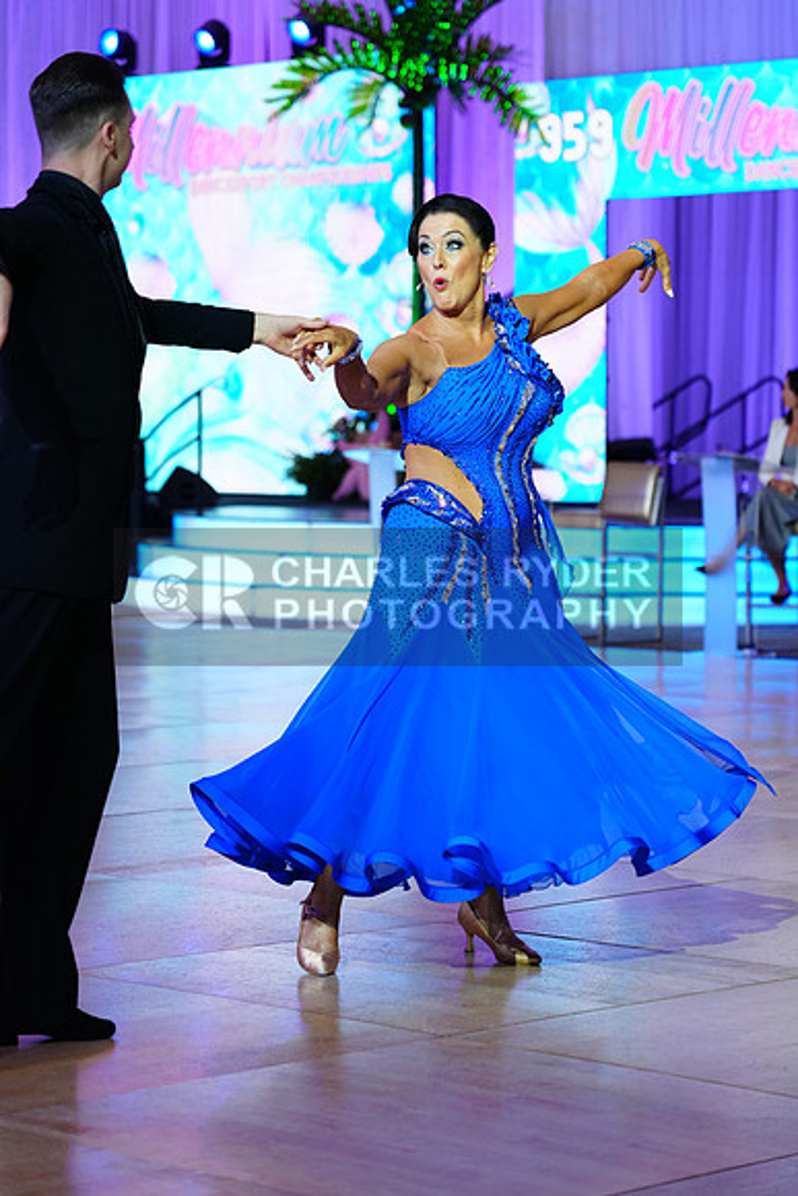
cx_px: 399
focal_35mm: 105
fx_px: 3489
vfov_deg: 19.5
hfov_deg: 13.0
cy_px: 598
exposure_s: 1/400
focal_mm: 105
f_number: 4
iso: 2000
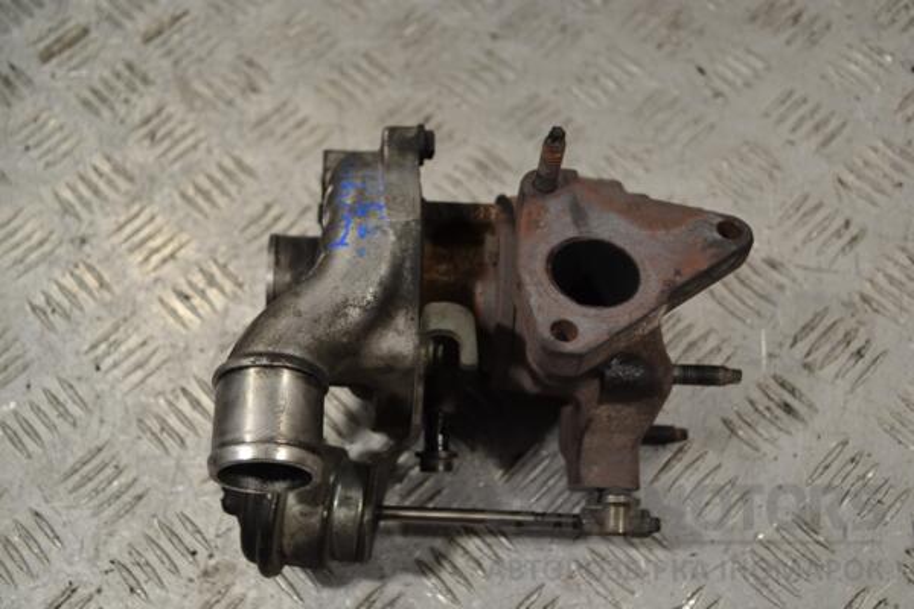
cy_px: 304
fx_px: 1104
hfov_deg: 45.0
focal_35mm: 44
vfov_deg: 30.8
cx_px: 457
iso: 100
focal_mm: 29
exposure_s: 1/50
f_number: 4.5
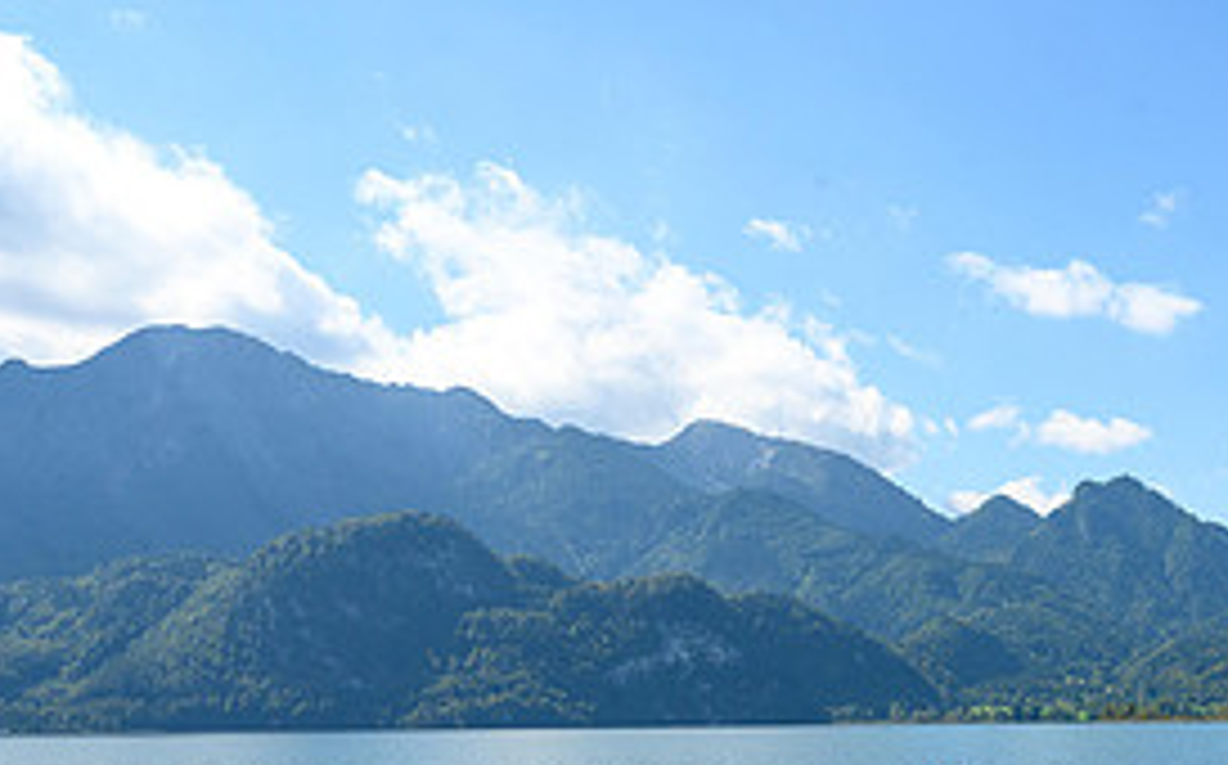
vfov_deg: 23.4
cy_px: 832
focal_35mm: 52
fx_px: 1738
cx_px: 1183
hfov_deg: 35.7
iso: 200
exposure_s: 1/500
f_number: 11
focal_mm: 24
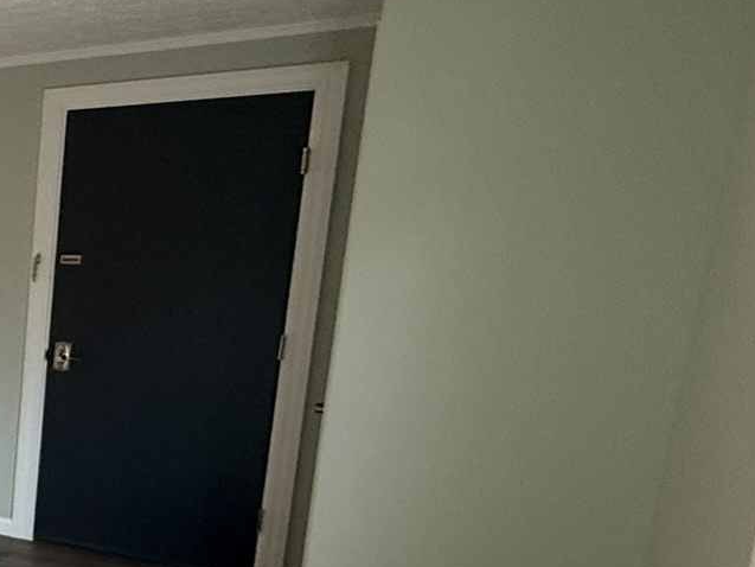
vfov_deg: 31.6
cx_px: -390
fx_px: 982
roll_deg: -0.2
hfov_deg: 27.7
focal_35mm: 45
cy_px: 421
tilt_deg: -10.9
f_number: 2.2
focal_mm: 2.22
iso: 400
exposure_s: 1/60
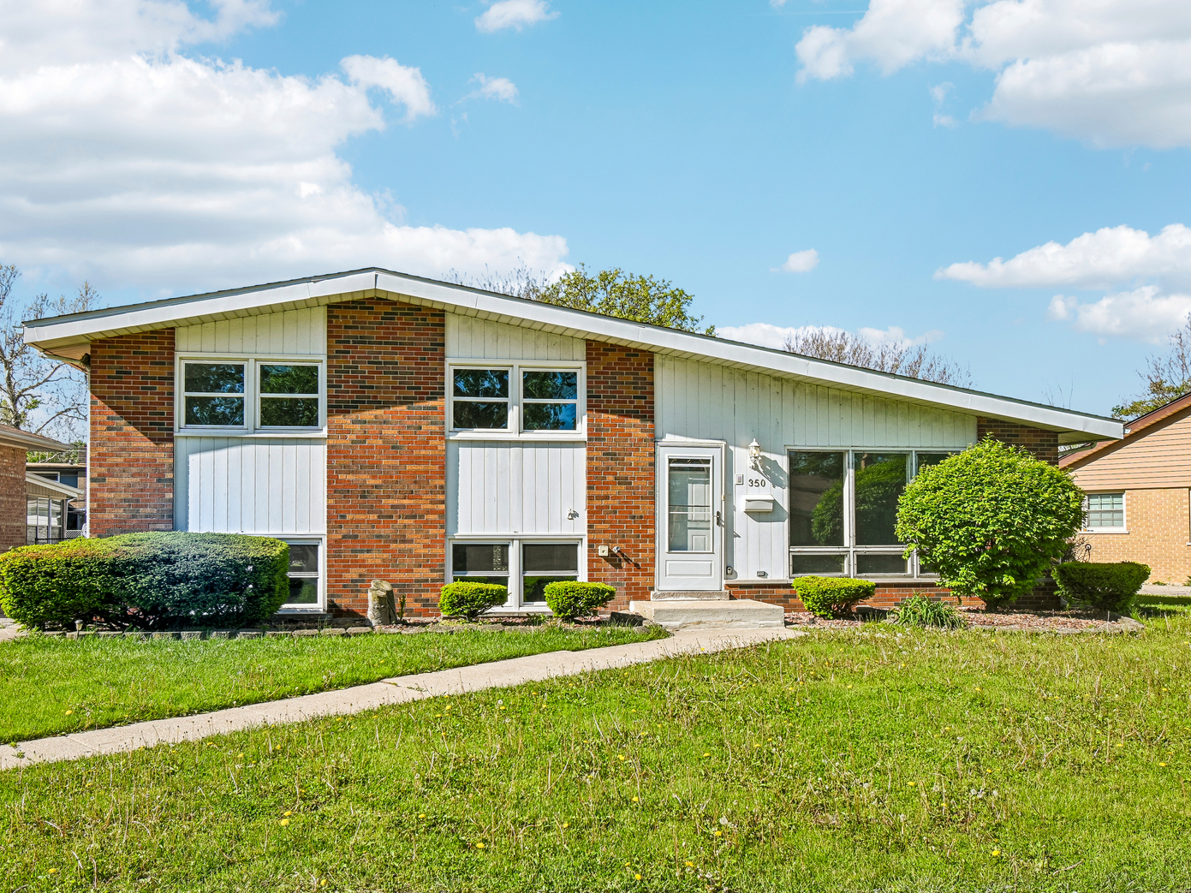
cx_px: 646
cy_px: 455
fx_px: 963
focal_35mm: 28
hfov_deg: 63.3
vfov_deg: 49.7
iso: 100
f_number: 8
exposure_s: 1/320
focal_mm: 17
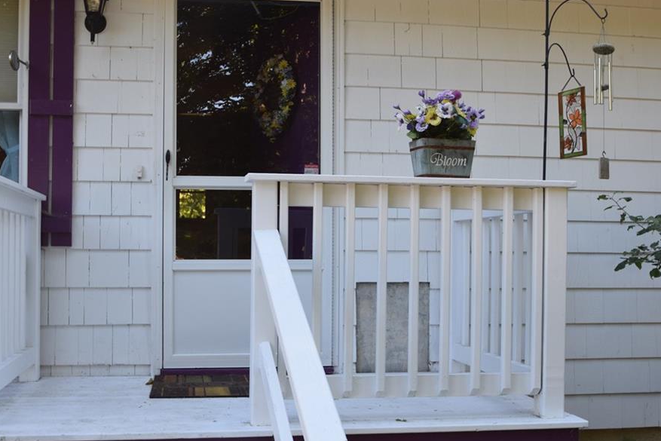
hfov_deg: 46.3
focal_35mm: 42
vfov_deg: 31.9
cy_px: 231
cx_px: 286
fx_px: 771
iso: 400
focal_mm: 24
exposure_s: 1/125
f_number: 5.6
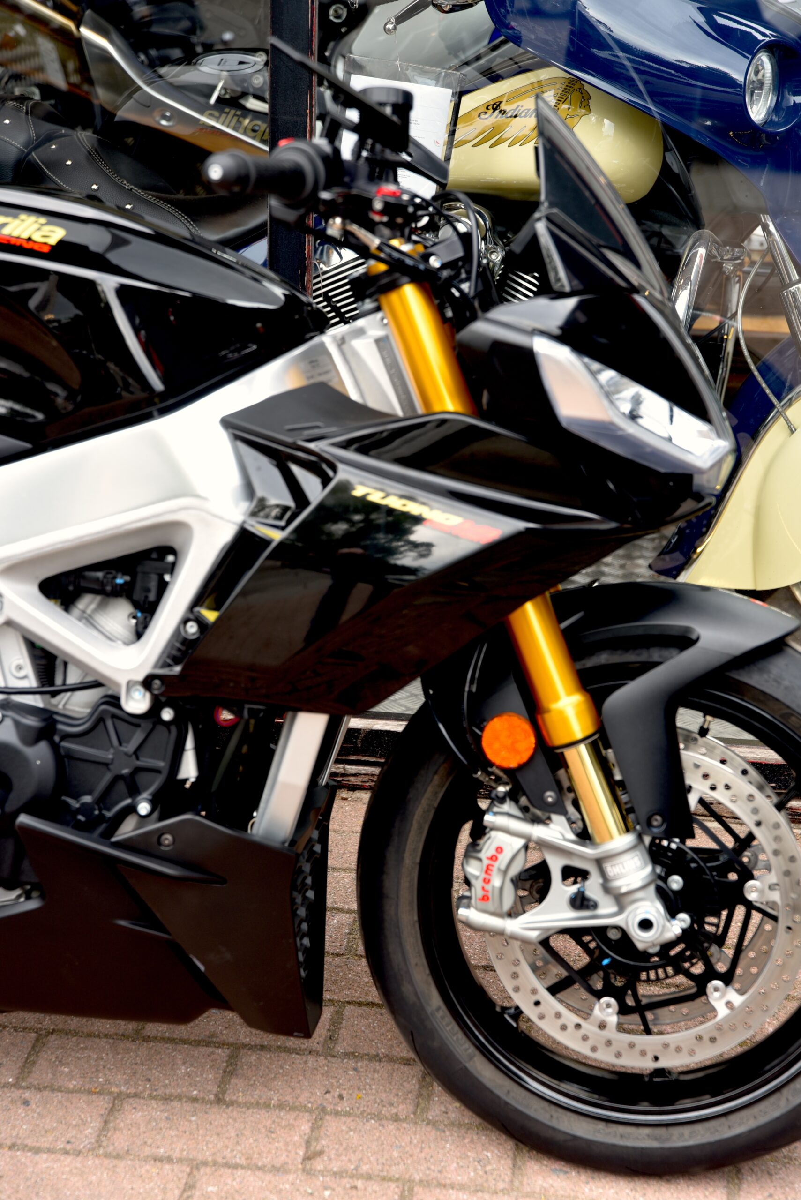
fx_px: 2334
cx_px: 400
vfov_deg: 28.8
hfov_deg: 19.5
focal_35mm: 70
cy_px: 600
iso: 100
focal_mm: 70
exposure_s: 1/80
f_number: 4.5
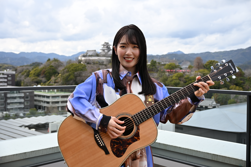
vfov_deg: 29.9
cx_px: 126
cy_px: 84
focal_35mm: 45
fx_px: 314
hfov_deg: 43.6
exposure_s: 1/1000
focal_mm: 30
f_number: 4
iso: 200
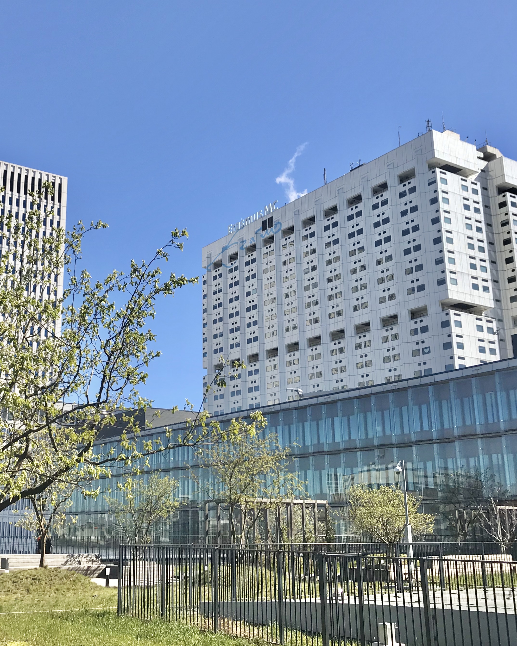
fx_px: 784
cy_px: 310
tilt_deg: +15.8
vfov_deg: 44.8
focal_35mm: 41
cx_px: 181
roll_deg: +0.6
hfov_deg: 36.2
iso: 20
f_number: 1.8
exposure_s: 1/2037
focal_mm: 3.99
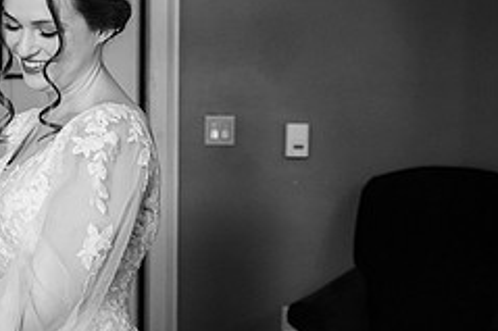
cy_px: 184
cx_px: 129
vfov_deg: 19.2
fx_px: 981
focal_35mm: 71
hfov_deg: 28.1
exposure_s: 1/640
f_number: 3.2
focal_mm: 28
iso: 2000
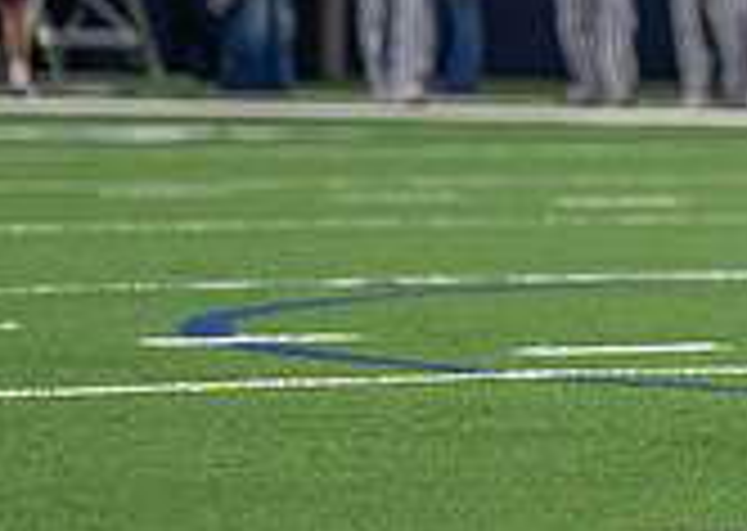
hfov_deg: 3.1
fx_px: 13492
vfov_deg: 2.3
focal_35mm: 637
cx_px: 1582
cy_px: -256
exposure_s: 1/1600
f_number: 2.8
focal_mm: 127
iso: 4000
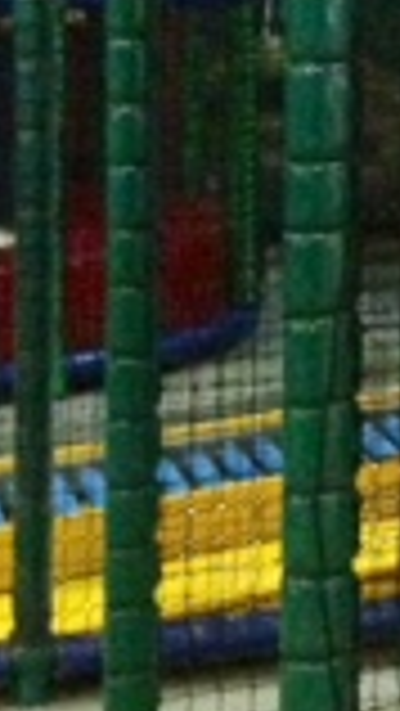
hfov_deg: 7.9
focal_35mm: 146
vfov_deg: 14.5
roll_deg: -1.3
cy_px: 50
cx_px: 849
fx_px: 2750
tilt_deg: -3.2
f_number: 2.4
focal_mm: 4.12
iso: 800
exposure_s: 1/15
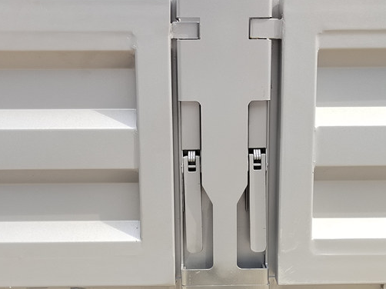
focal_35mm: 51
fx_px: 568
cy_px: 184
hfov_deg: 37.5
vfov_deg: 28.4
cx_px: 212
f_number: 1.9
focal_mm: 5.52
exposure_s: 1/1160
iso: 216
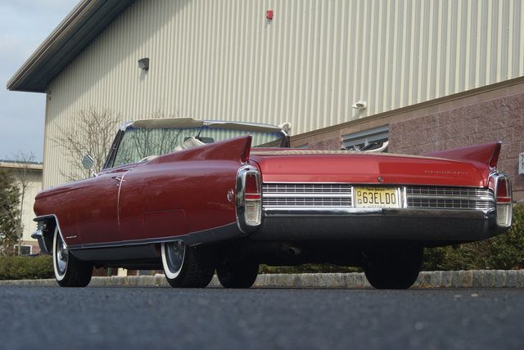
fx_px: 1530
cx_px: 262
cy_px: 175
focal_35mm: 105
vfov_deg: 13.1
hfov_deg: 19.4
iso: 100
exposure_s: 1/160
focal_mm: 70
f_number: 8
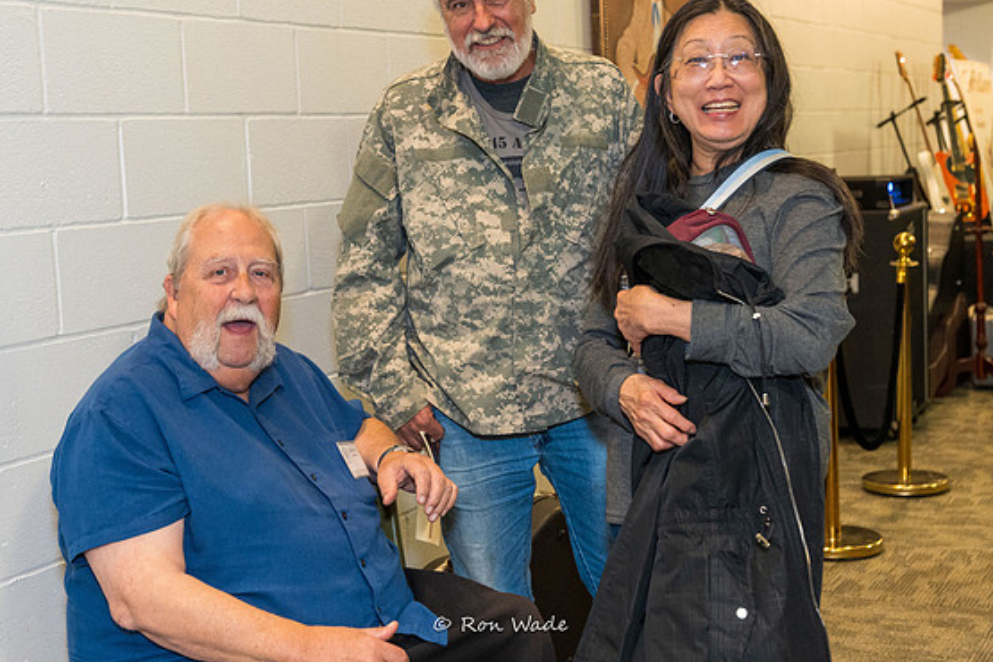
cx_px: 517
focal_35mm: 56
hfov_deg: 35.6
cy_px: 277
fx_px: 1545
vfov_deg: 24.2
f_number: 4
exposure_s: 1/160
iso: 6400
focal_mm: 46
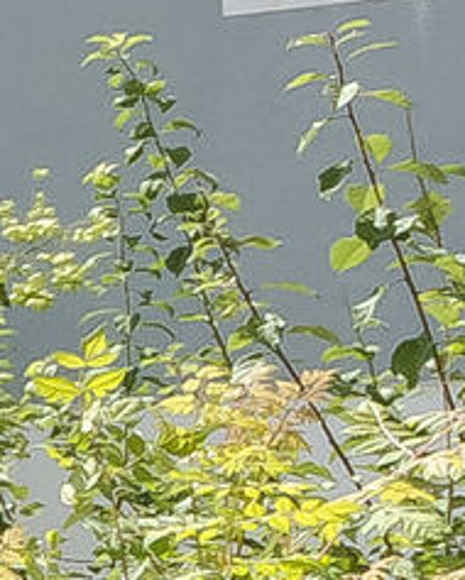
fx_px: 2852
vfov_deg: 11.2
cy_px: 853
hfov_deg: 5.5
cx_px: -2134
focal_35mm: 166
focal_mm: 10
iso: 250
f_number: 9
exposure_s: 1/800
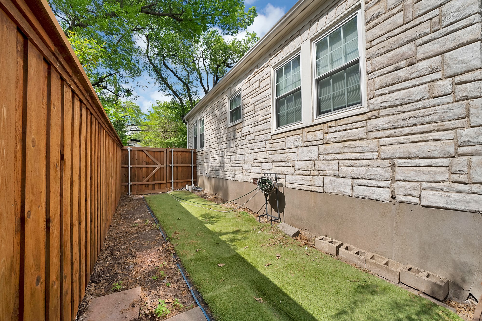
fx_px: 174
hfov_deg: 108.3
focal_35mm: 13
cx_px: 241
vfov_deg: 85.4
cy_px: 160
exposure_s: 1/500
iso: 640
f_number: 9
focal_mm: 13
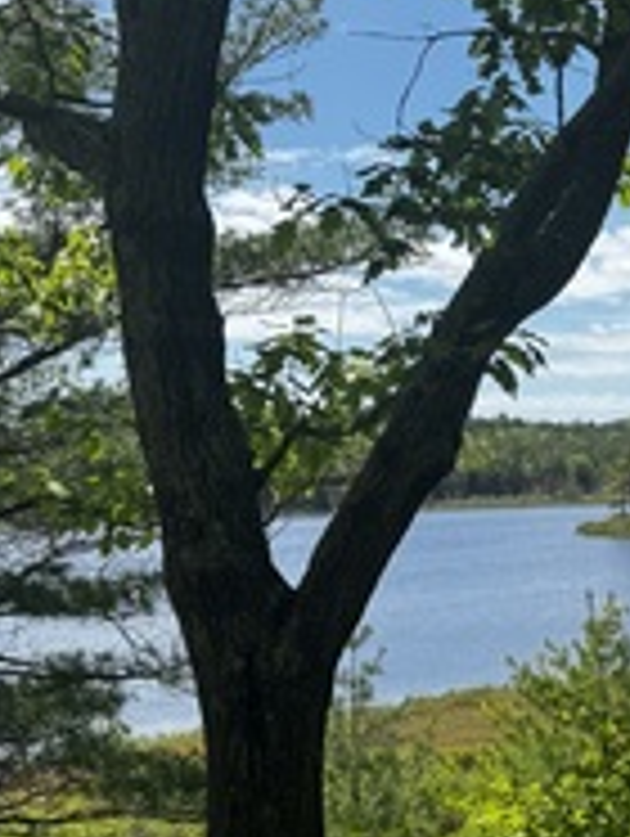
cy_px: 414
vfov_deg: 28.9
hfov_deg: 20.5
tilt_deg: +2.3
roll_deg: +2.0
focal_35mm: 67
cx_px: 760
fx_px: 1622
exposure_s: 1/2833
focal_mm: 6.76
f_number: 1.78
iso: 80
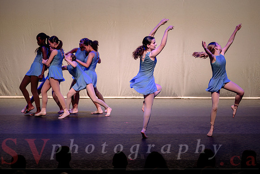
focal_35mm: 136
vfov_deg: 10.1
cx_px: 142
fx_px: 983
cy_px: 73
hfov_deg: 15.1
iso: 1250
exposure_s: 1/500
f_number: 2.8
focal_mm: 116
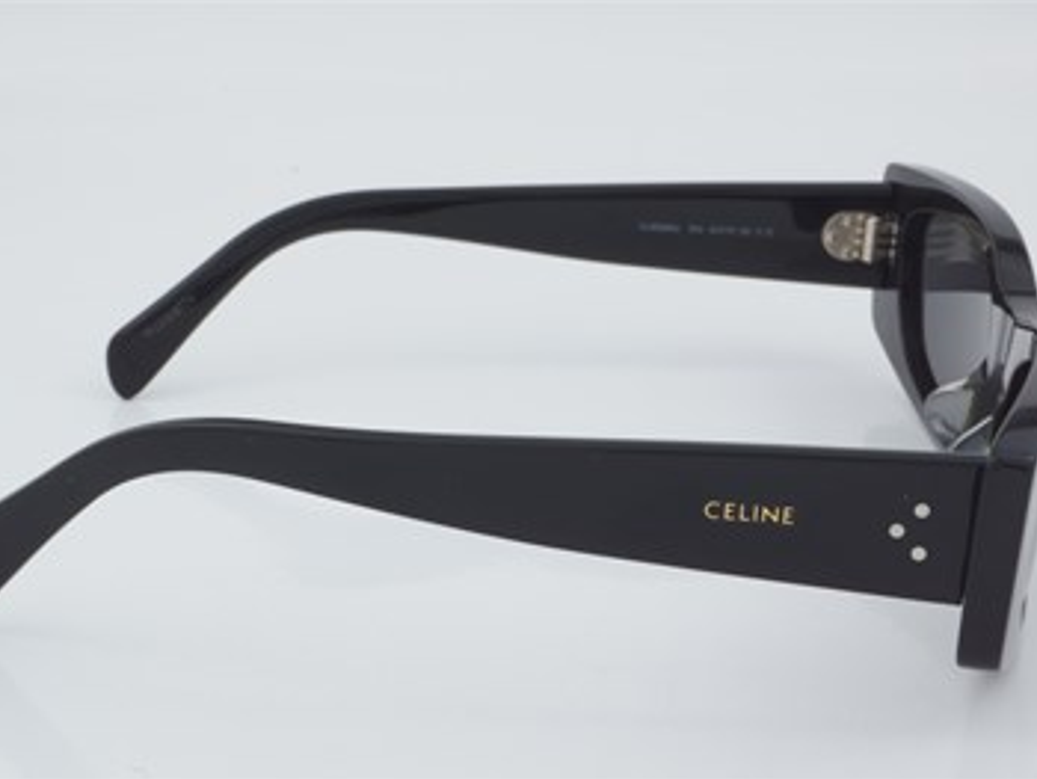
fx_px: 2714
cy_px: 391
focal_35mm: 91
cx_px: 513
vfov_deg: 16.3
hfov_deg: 21.6
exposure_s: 1/3
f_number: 32
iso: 100
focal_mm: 55
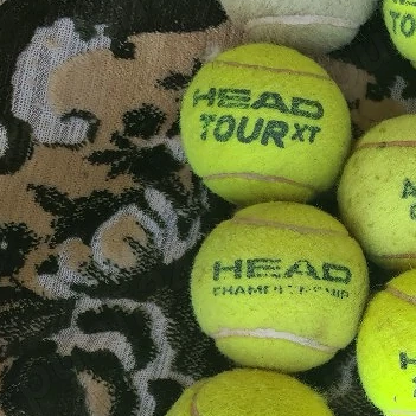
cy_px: 316
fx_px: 857
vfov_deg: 26.9
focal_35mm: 63
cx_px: 526
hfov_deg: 24.2
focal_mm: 7
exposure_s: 1/100
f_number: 1.8
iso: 50
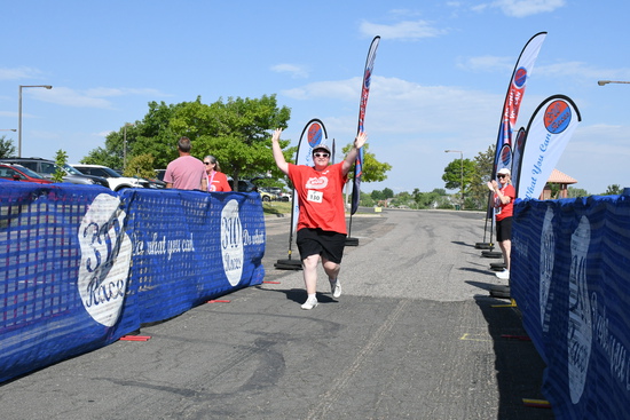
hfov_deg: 38.2
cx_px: 315
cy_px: 210
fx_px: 910
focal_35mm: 52
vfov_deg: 26.0
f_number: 14
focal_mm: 35
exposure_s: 1/1250
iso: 1250
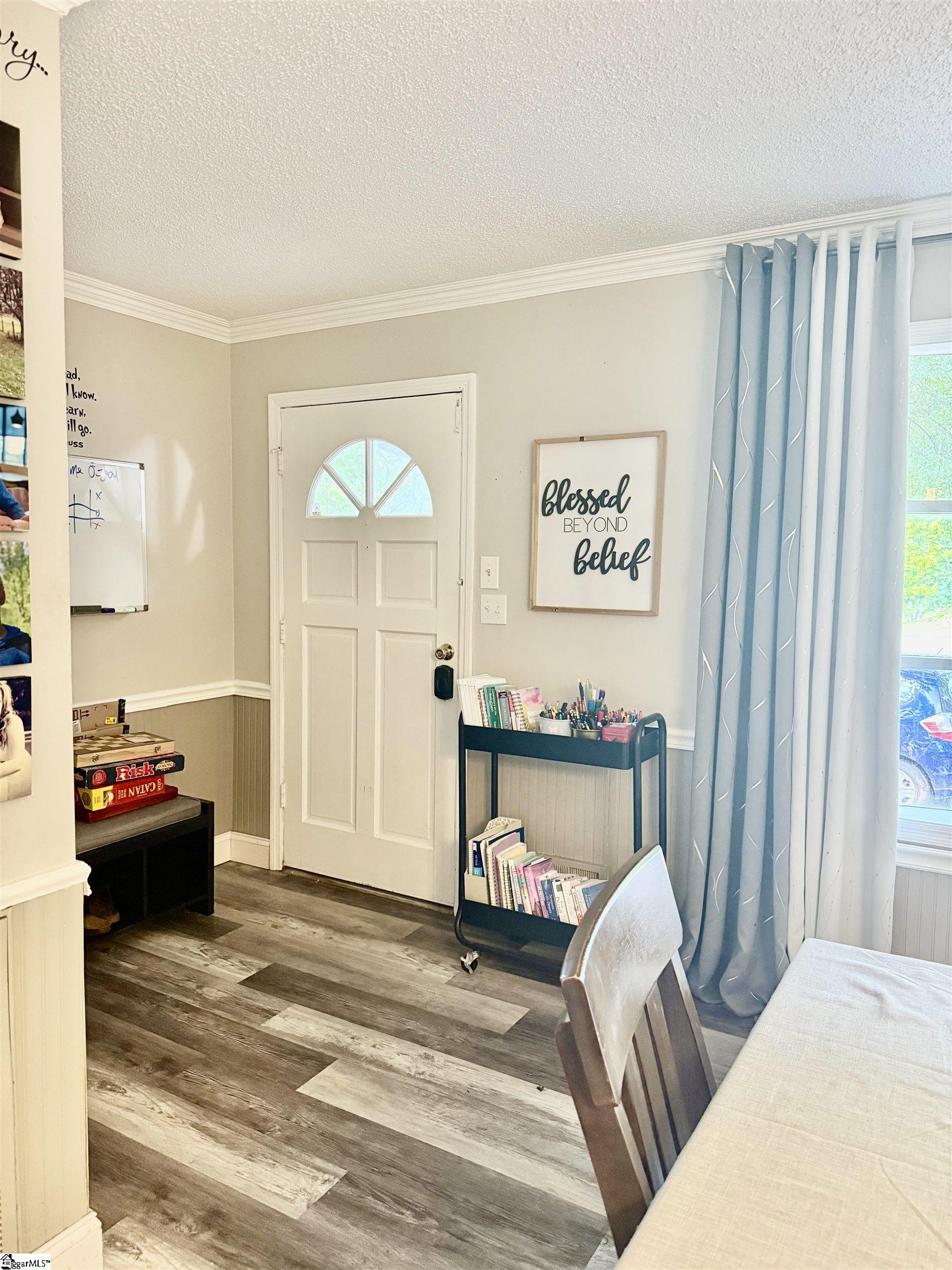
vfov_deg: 71.6
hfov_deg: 56.8
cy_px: 635
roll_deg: -0.7
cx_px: 476
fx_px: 880
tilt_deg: -4.2
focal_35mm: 24
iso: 640
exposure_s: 1/40
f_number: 1.78
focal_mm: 6.76
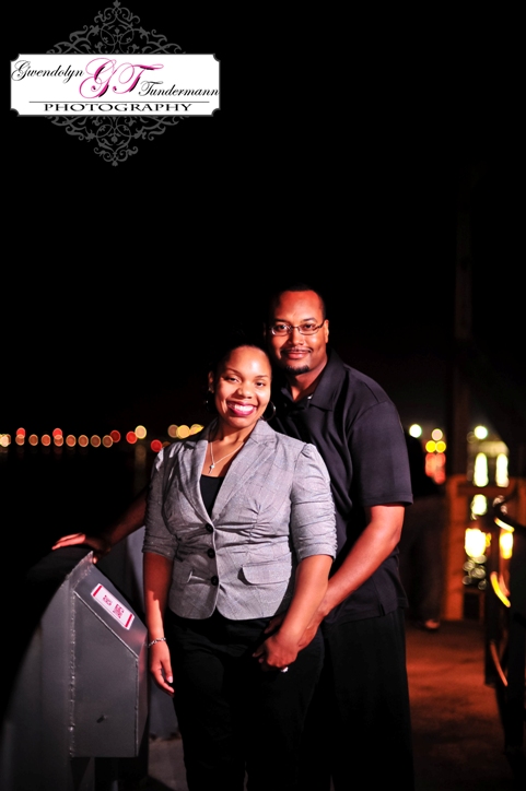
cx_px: 263
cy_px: 396
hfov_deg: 26.9
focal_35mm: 50
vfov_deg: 39.6
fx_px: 1098
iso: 1250
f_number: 1.4
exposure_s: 1/125
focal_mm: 50
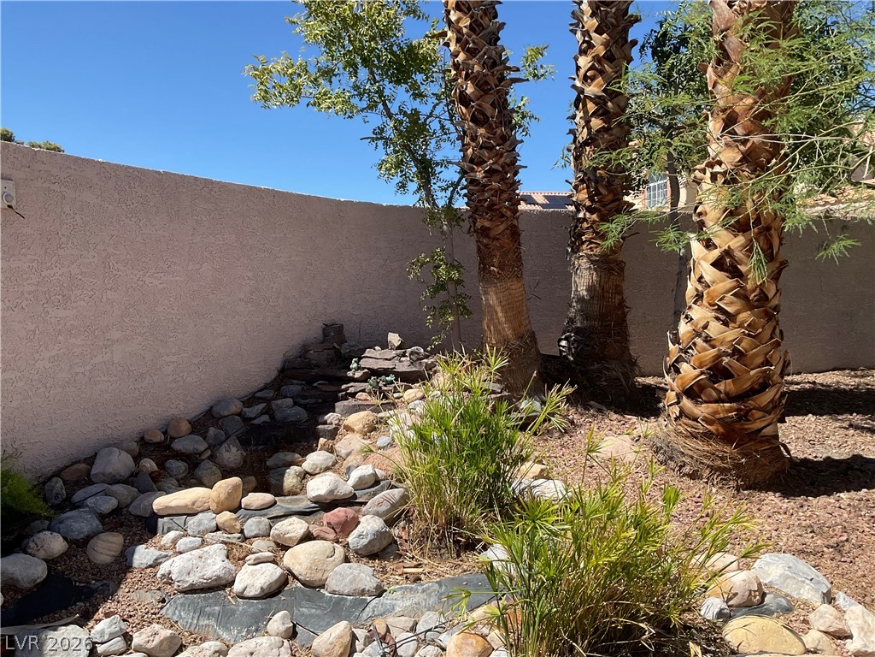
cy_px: 328
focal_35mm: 29
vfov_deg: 48.2
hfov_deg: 61.7
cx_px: 438
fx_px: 733
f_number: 1.8
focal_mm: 3
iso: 16
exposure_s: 1/1577
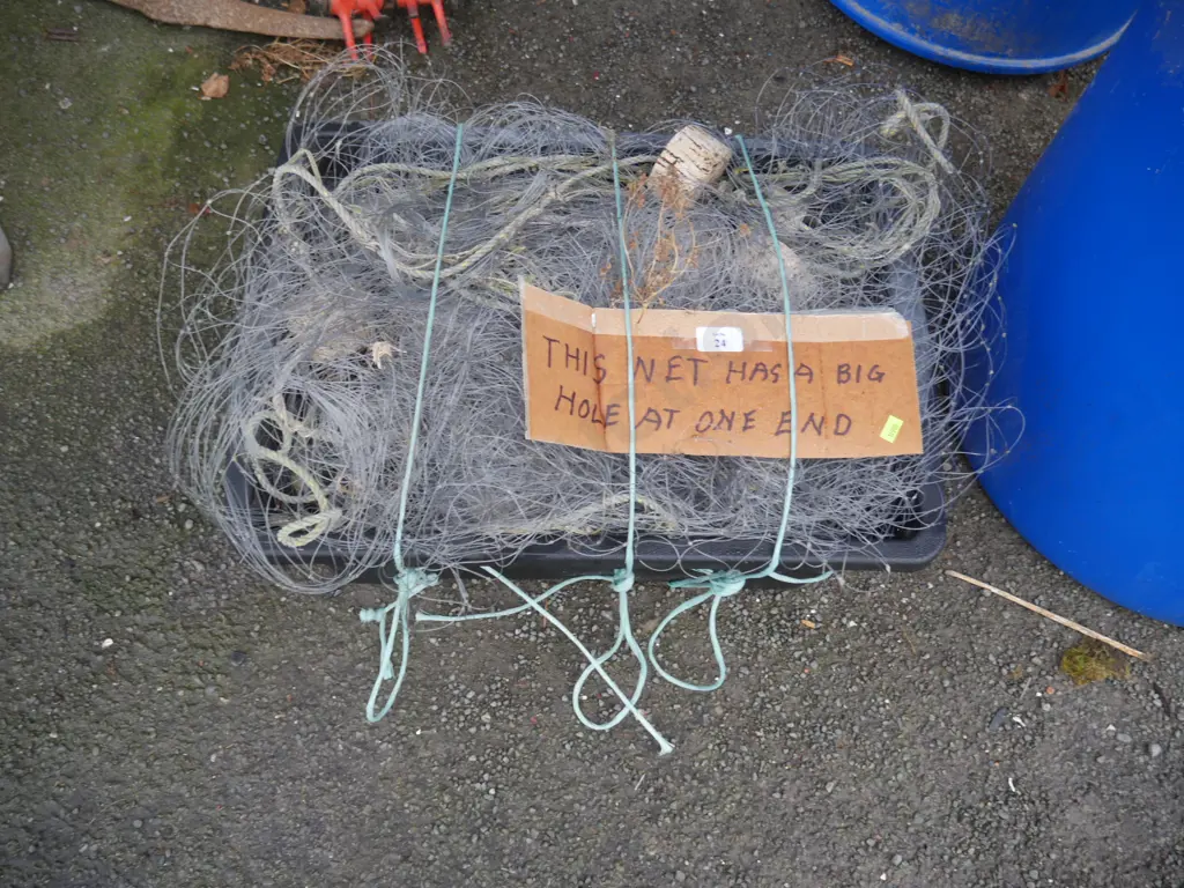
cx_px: 592
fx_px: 958
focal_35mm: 28
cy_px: 444
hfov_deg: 63.4
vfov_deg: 49.7
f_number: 3.5
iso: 200
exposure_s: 1/60
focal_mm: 14
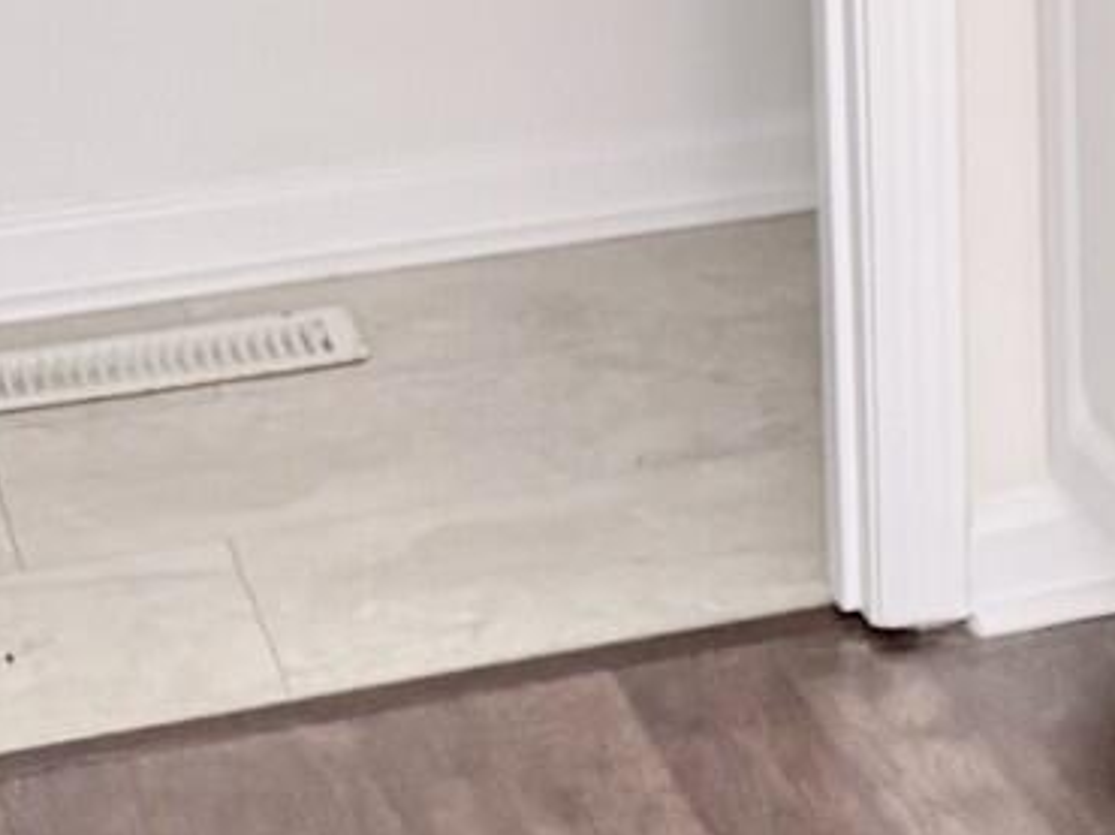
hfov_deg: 12.0
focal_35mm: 133
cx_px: 2643
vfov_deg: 10.6
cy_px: -509
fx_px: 4281
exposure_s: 1/64
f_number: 1.78
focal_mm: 6.76
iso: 200
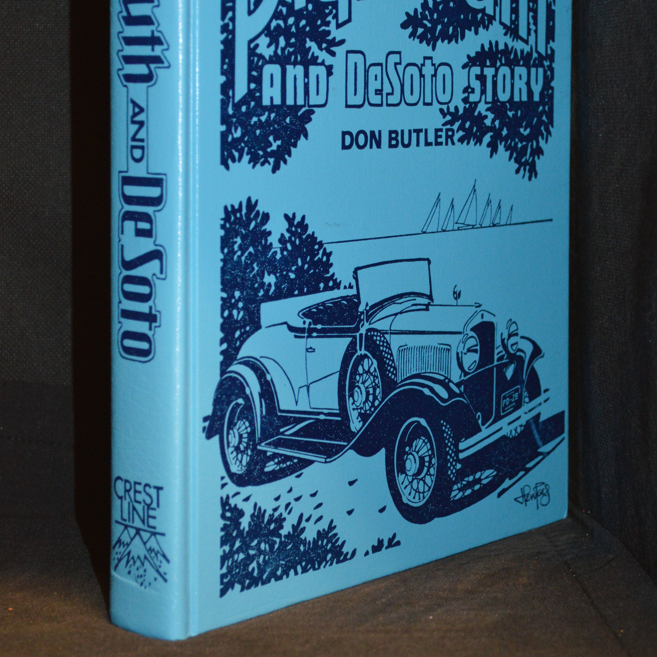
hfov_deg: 21.4
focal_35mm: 81
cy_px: 194
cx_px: 329
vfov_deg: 21.3
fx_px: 1739
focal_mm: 42
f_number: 5.3
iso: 1800
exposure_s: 1/30
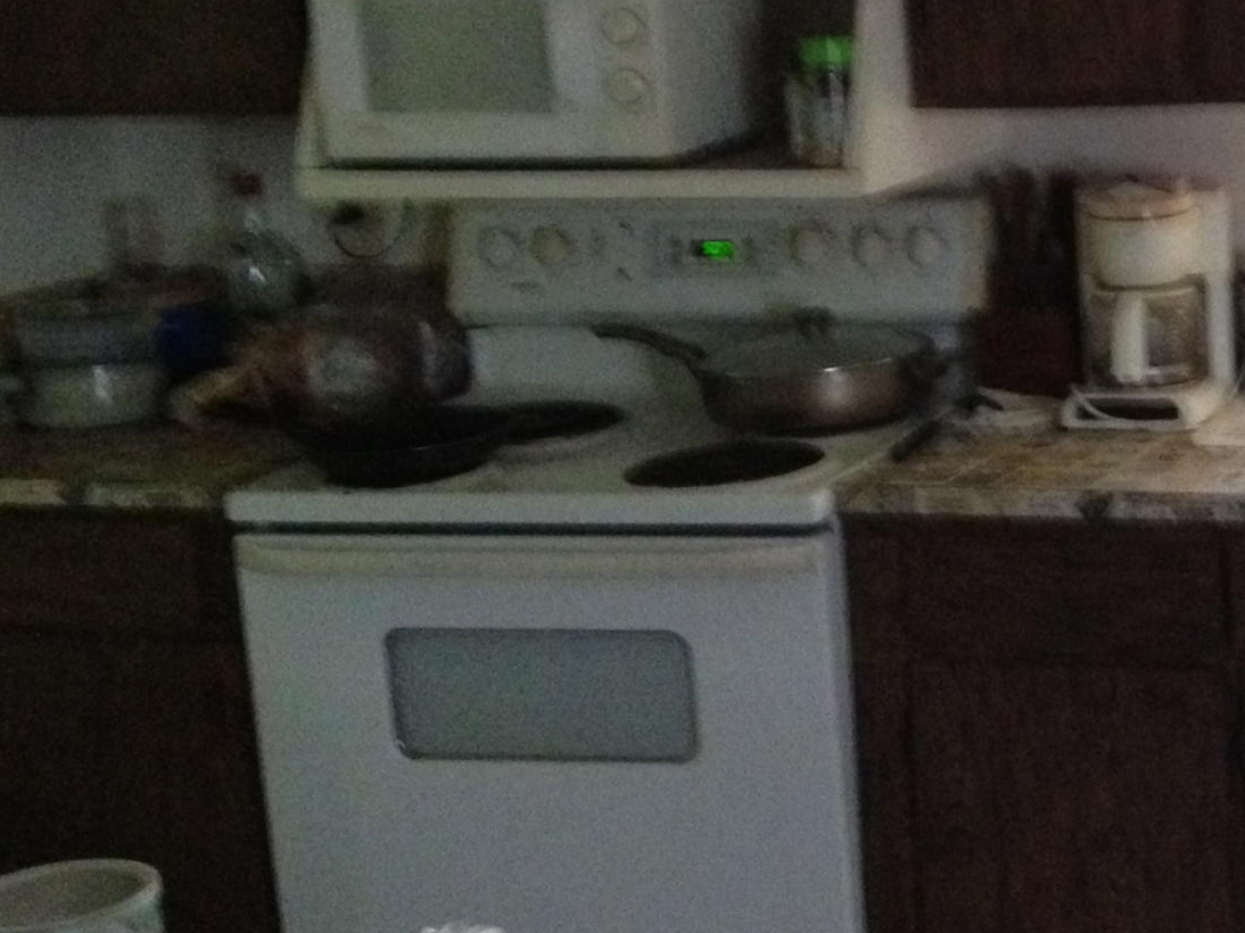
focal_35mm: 96
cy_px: 319
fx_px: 3452
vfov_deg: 15.4
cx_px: 1705
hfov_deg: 18.7
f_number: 2.4
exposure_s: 1/15
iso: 400
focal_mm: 4.28
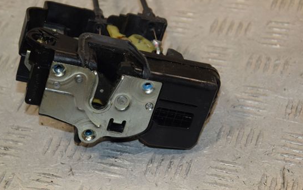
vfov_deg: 10.4
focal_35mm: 126
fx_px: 1041
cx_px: 137
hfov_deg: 16.6
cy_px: 72
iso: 800
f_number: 7.1
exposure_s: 1/200
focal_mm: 70
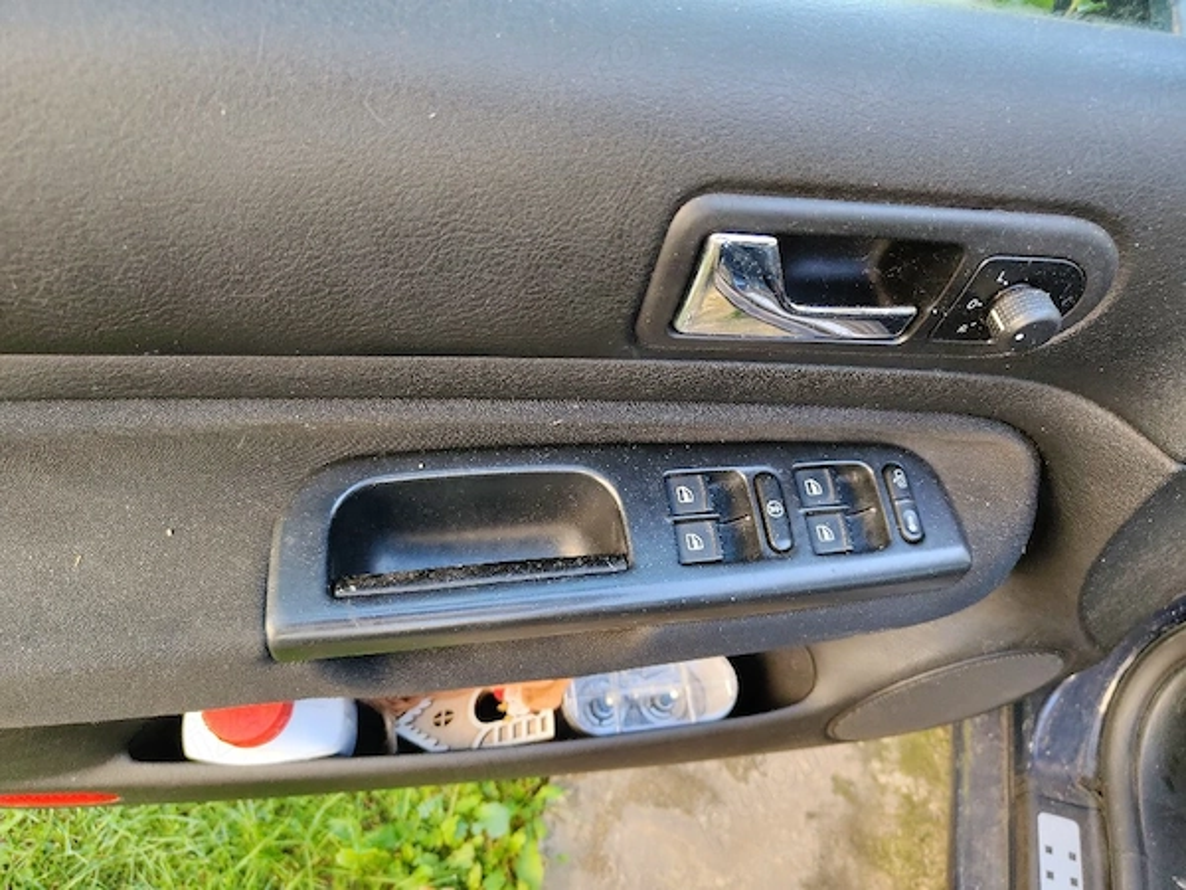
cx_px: 593
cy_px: 445
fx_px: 822
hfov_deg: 71.6
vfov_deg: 56.8
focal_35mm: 24
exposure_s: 1/50
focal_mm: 5.59
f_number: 1.8
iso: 64
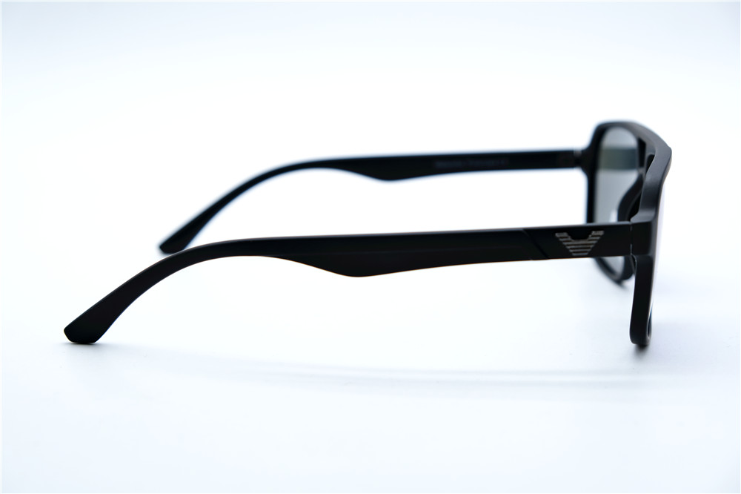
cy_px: 247
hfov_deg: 31.4
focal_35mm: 64
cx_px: 370
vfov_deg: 21.2
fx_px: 1317
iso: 160
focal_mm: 42.5
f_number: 5.6
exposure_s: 1/150
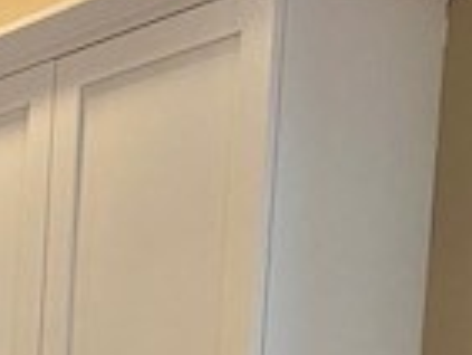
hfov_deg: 13.8
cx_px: -516
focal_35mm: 118
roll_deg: -1.7
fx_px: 1610
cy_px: 650
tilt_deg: -6.2
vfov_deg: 11.6
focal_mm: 4.25
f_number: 1.8
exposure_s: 1/60
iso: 125
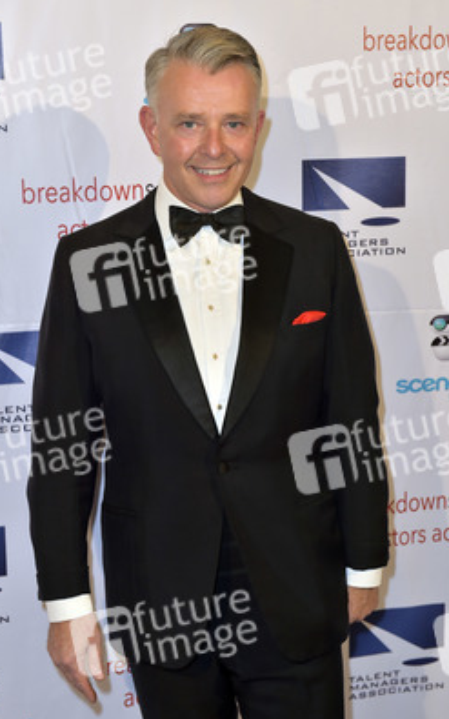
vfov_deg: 33.0
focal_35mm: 62
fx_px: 1213
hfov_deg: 21.0
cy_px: 360
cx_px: 217
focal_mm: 60
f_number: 4.5
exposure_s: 1/320
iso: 400
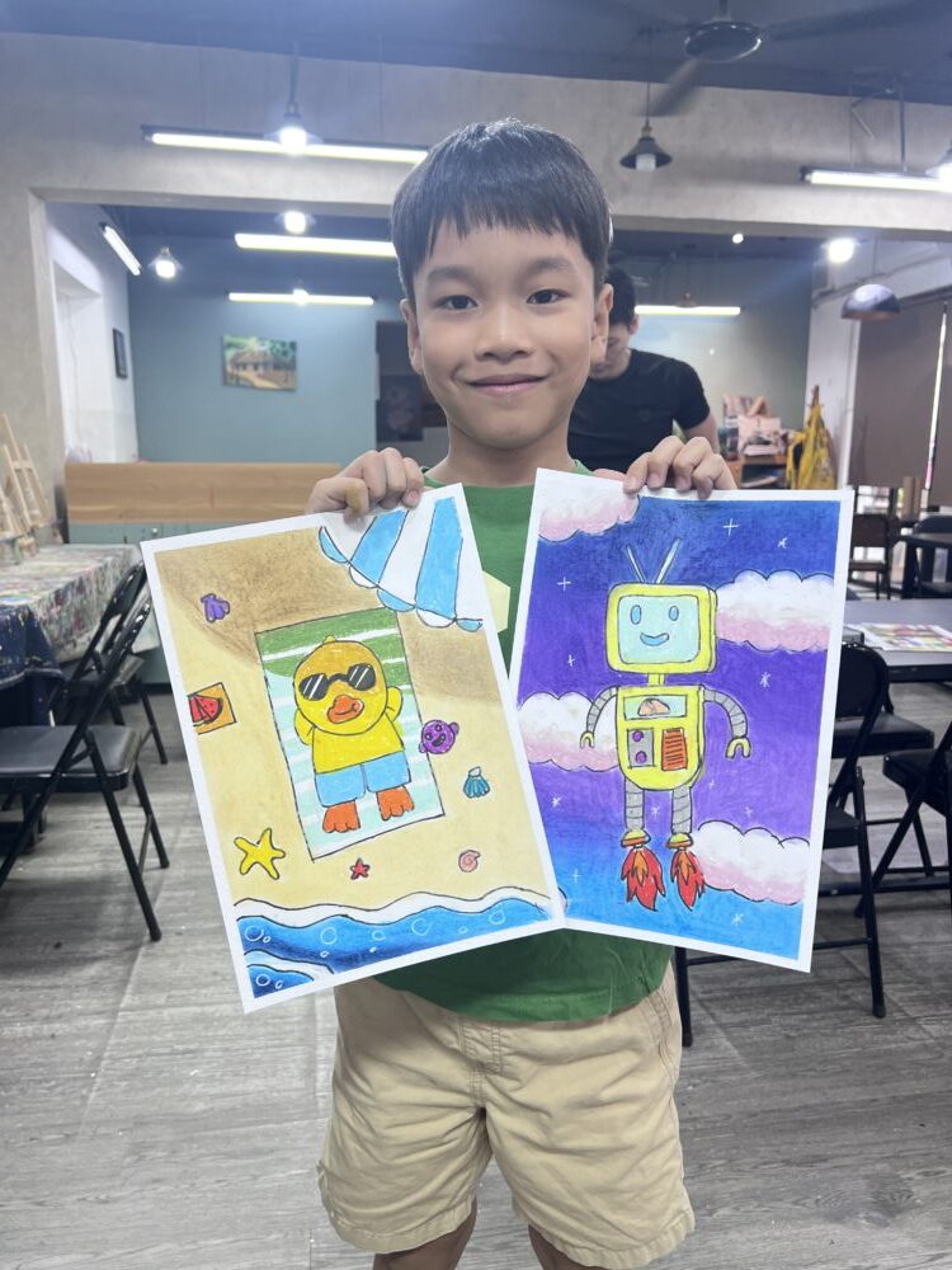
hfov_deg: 53.1
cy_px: 635
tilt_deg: -10.6
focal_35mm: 26
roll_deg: -0.2
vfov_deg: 67.3
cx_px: 476
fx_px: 953
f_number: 1.5
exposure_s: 1/100
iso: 100
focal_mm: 5.7
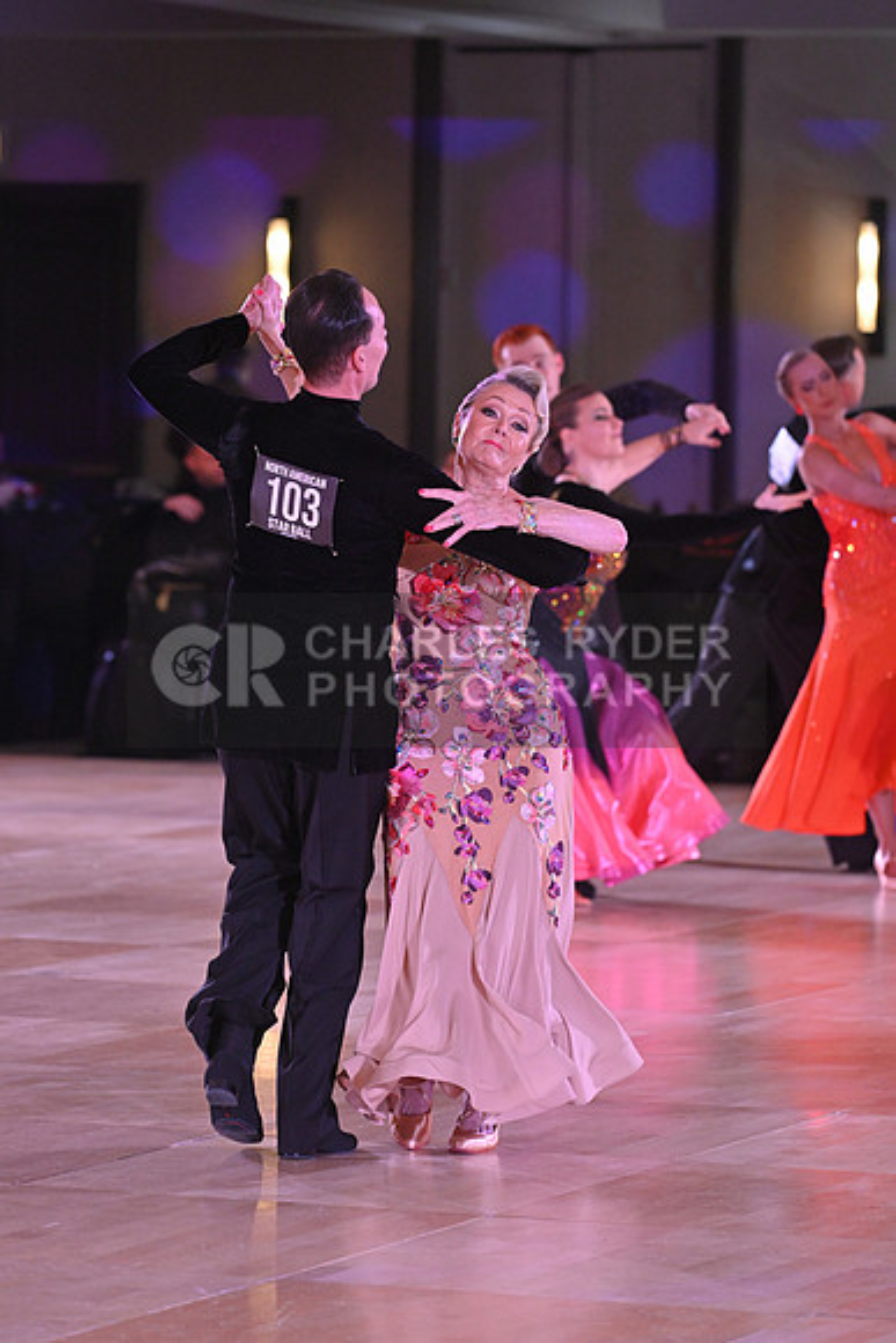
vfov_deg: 11.4
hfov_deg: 7.6
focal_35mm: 180
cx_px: 448
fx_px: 6715
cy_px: 672
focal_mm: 180
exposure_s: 1/320
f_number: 5
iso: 3200
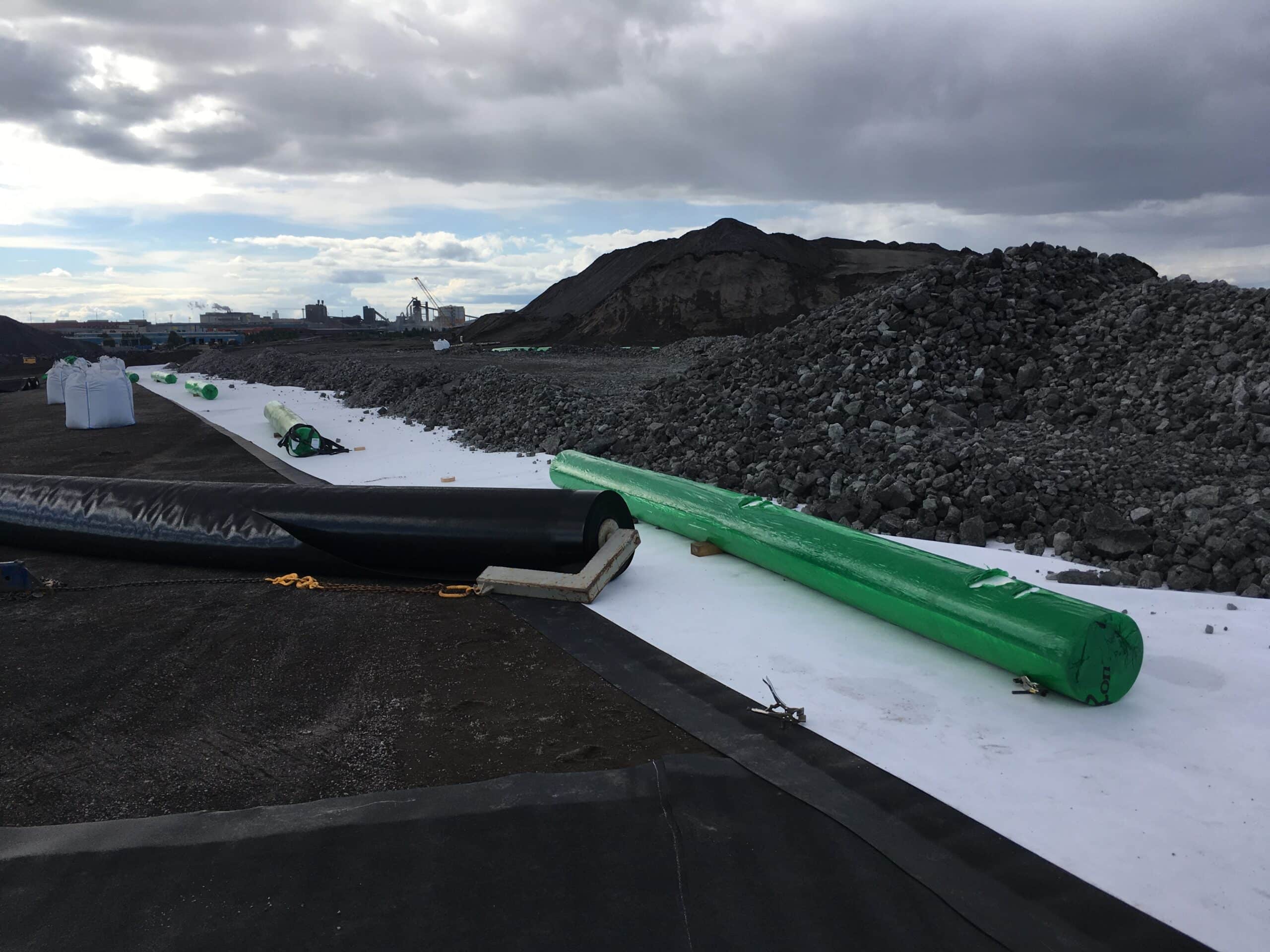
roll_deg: +1.0
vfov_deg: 48.2
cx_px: 635
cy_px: 476
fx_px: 1064
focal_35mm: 29
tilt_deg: -9.3
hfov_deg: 61.7
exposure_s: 1/1261
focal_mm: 4.15
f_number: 2.2
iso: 25
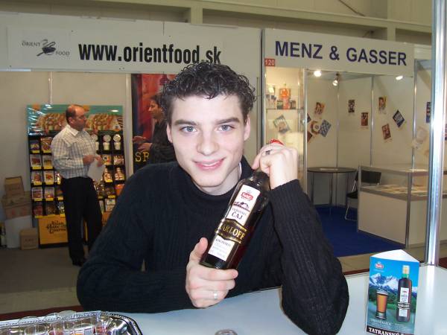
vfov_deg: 38.7
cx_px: 224
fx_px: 478
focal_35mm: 37
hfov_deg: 50.1
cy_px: 168
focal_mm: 5.6
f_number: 2.8
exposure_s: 1/60
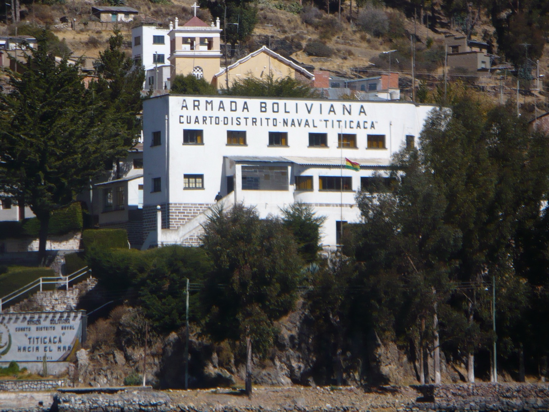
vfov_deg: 6.7
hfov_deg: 8.9
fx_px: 3521
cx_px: 274
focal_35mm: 222
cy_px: 206
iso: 100
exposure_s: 1/500
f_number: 4.5
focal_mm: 36.6
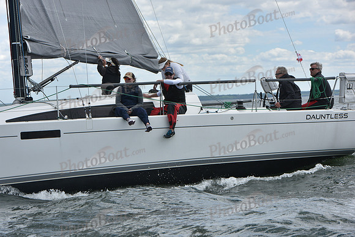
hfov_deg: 15.8
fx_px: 1282
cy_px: 118
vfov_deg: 10.6
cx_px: 178
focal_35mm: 130
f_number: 8
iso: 320
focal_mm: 130
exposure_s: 1/1000
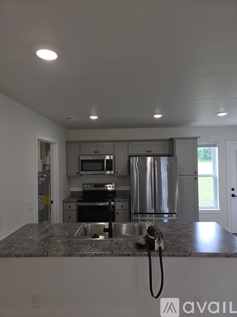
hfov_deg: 58.9
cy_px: 158
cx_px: 118
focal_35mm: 23
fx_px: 210
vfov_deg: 73.9
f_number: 1.8
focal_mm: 5.4
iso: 32
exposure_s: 1/60
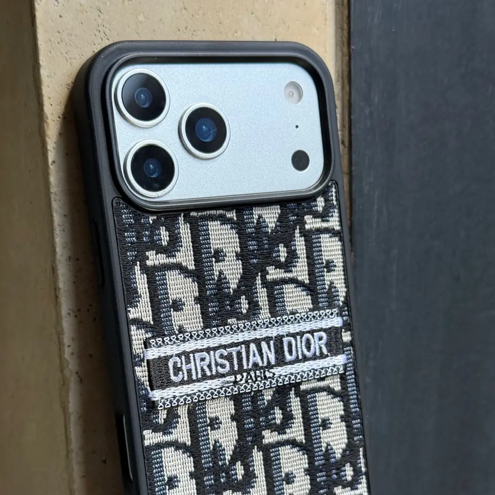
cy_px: 332
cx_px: 247
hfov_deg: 30.0
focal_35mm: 57
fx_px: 922
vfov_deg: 29.8
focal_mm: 6.76
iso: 64
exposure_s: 1/1678
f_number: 1.78
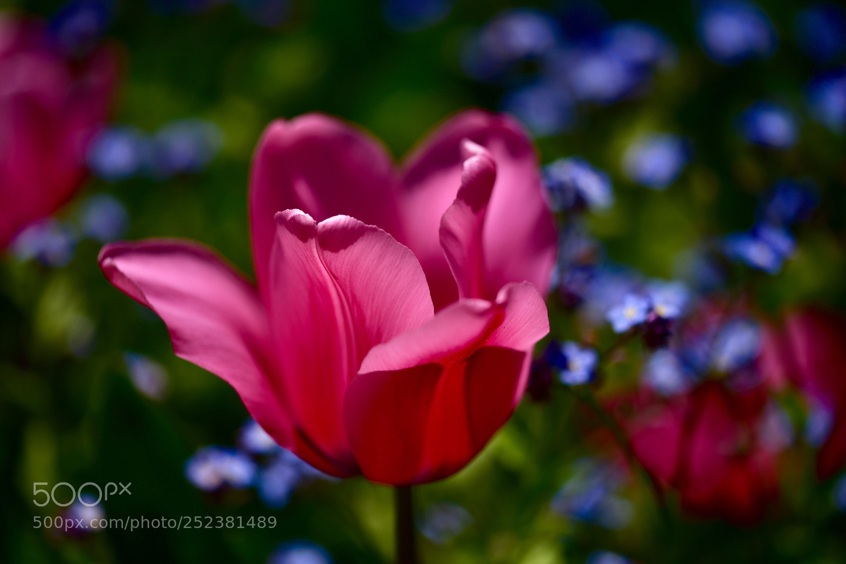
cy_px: 282
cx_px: 423
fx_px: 2467
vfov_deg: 13.0
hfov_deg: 19.5
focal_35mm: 105
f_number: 3.5
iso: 64
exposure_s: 1/3200
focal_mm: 105
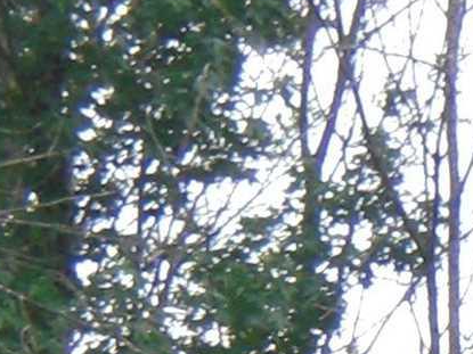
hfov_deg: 3.1
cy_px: 1075
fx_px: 8797
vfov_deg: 2.3
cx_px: 1099
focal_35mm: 644
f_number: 5
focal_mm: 14.49
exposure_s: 1/160
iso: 100
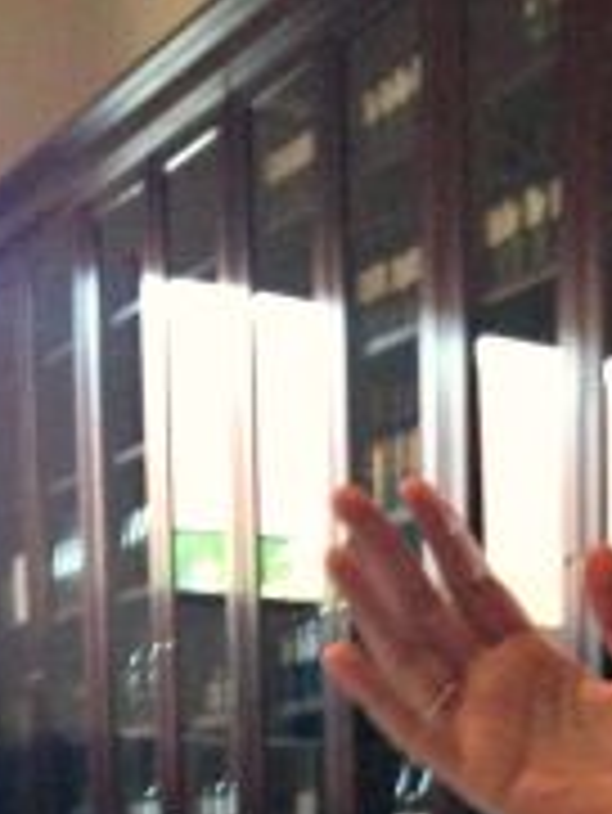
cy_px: 1194
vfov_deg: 18.2
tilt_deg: -7.2
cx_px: 828
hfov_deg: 14.5
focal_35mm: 97
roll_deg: -1.6
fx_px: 2284
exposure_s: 1/20
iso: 320
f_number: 2.4
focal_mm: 4.12
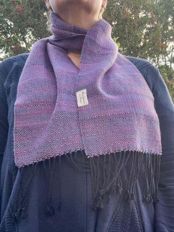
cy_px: 116
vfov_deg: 60.0
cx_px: 87
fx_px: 201
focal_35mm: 30
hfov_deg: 46.8
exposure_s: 1/126
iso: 20
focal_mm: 2.69
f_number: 1.9
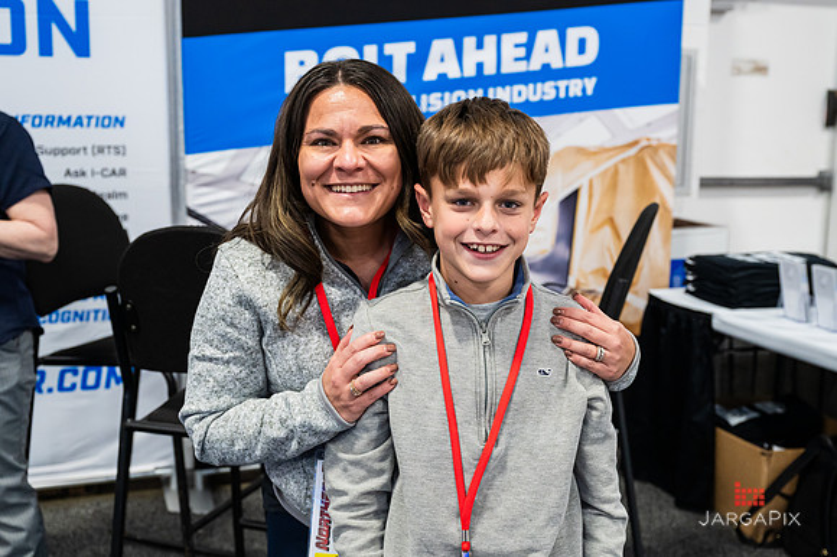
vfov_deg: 31.9
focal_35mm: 42
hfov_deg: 46.5
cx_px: 438
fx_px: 973
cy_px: 266
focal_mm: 39
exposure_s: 1/200
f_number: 4
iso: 3200
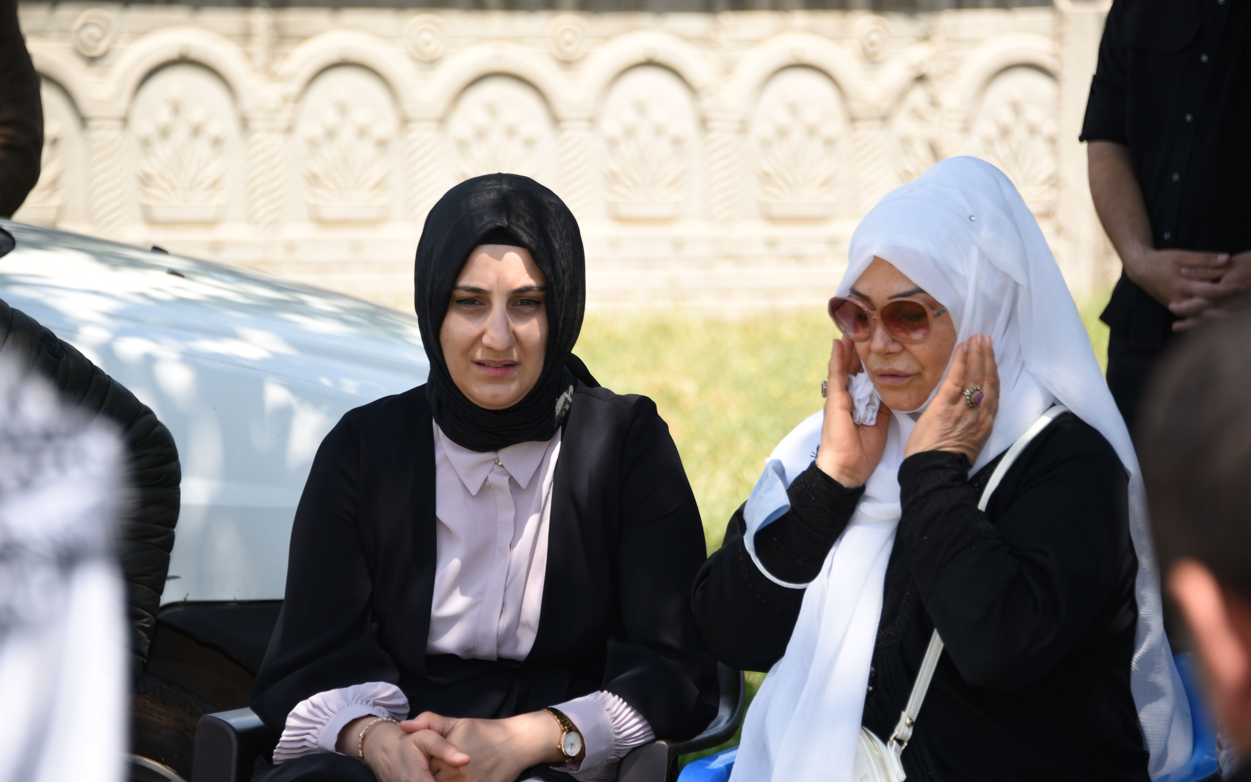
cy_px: 402
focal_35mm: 164
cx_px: 623
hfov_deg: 12.8
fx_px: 5591
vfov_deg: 8.0
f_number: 5.6
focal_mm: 160
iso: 100
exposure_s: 1/200
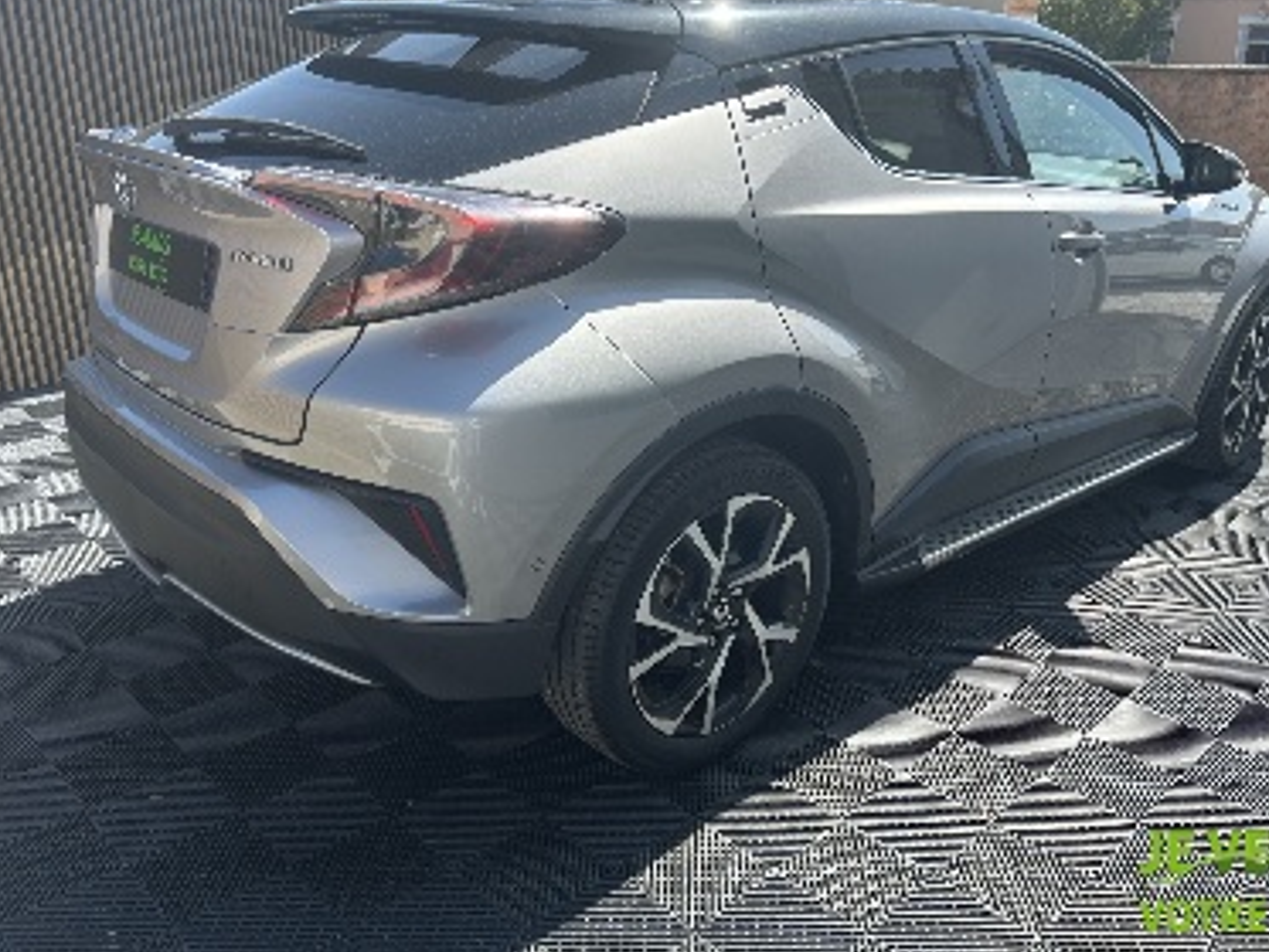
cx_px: 694
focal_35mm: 29
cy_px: 428
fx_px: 1063
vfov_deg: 48.2
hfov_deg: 61.5
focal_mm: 5.7
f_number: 1.5
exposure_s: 1/1575
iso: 50
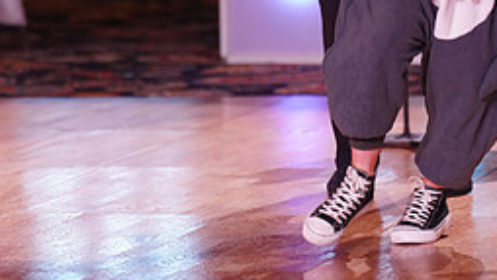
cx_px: 369
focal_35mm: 340
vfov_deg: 3.6
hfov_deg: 6.3
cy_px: -72
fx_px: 4482
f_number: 2.8
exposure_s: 1/250
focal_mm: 142
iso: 800
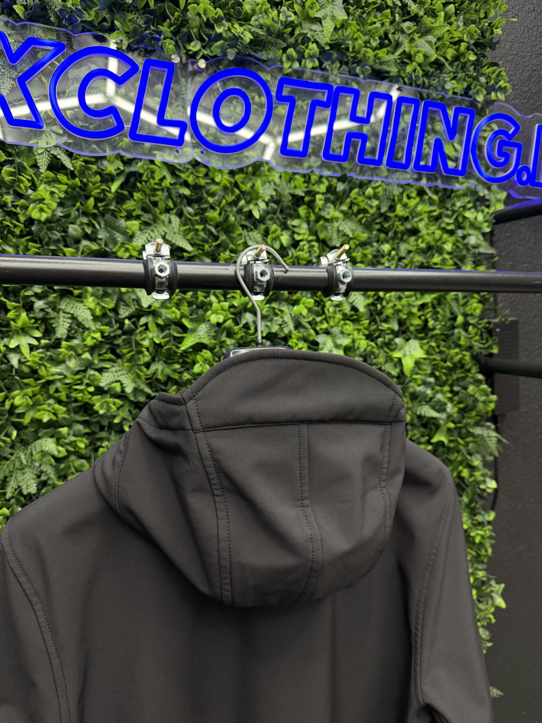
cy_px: 362
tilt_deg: -4.8
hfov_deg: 56.8
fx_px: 501
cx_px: 271
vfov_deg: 71.6
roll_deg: -0.6
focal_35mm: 24
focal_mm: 6.76
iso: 250
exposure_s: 1/84
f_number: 1.78
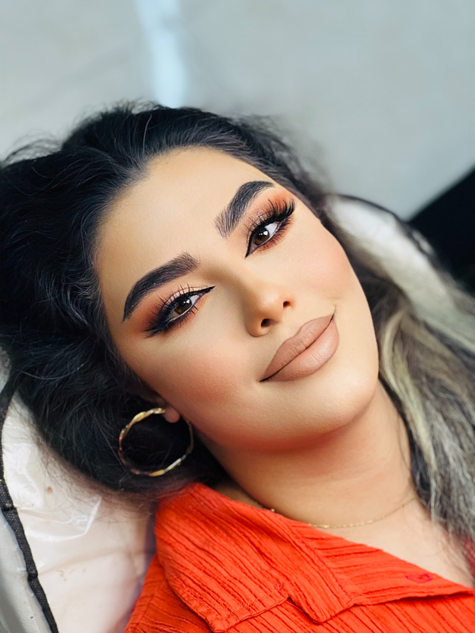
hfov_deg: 19.1
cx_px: 238
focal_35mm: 77
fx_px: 1409
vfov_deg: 25.3
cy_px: 316
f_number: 2.8
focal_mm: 9
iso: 100
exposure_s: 1/100
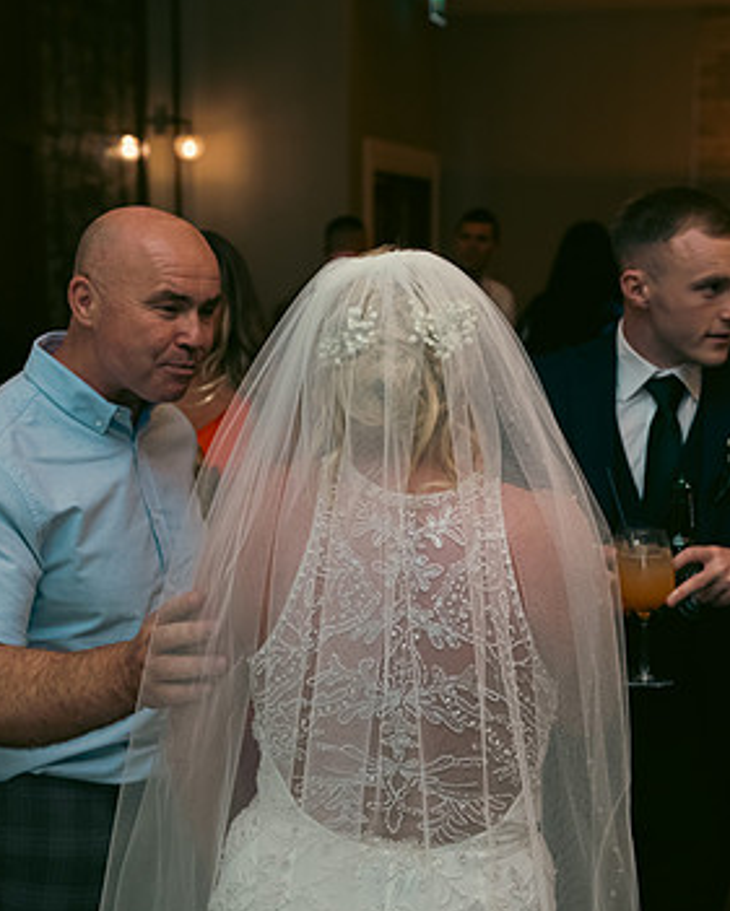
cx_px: 384
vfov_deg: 31.9
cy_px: 471
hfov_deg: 25.8
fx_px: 1593
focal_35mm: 59
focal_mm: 38
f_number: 3.5
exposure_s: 1/160
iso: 800
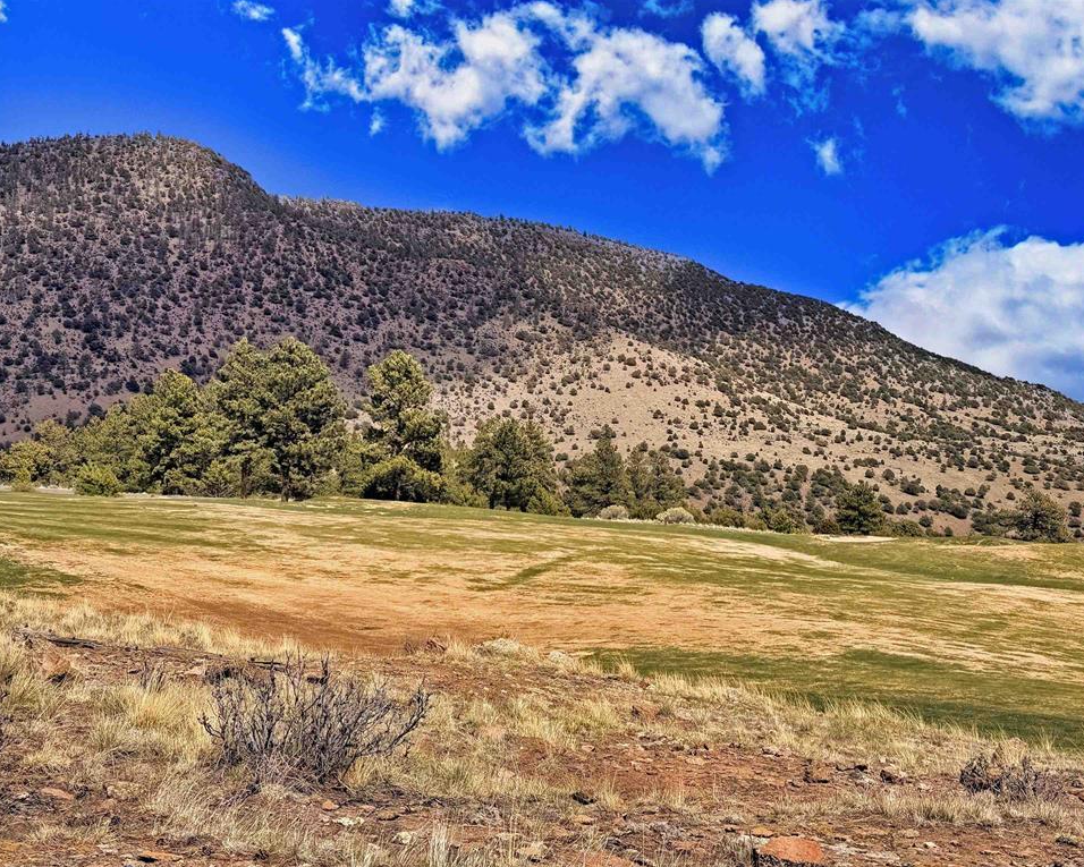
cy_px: 434
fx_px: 1476
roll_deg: +0.1
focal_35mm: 46
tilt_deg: -1.2
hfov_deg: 40.3
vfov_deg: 32.8
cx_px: 574
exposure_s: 1/9091
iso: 80
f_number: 1.78
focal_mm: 6.76
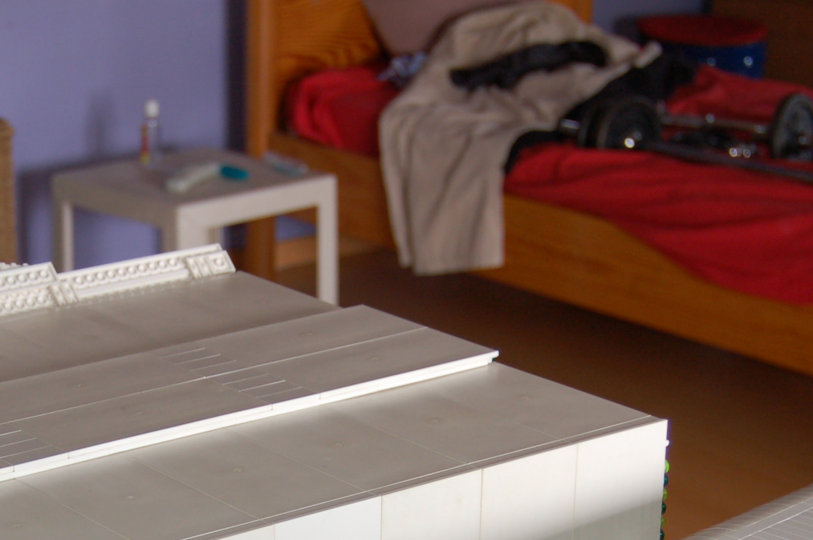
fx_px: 2212
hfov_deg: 20.6
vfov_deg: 13.7
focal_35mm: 98
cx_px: 189
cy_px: 558
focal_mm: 31
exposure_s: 1/60
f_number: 4.5
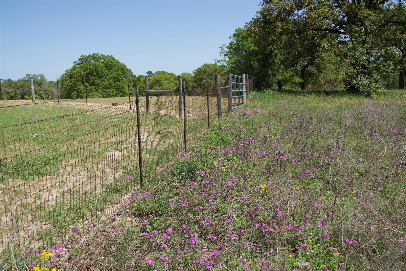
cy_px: 136
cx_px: 203
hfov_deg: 53.1
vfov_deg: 36.9
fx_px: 406
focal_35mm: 36
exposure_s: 1/640
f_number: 5
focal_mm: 24
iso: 100
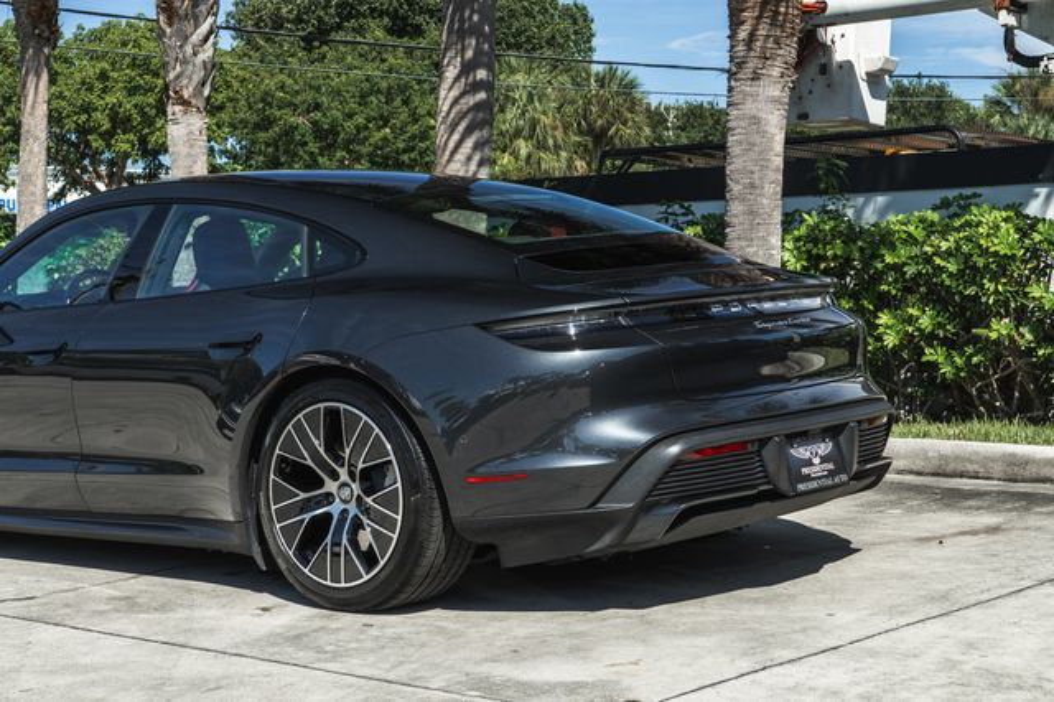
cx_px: 342
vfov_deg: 20.3
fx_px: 1960
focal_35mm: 67
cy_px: 298
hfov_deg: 29.9
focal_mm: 42
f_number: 8
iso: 100
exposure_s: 1/100
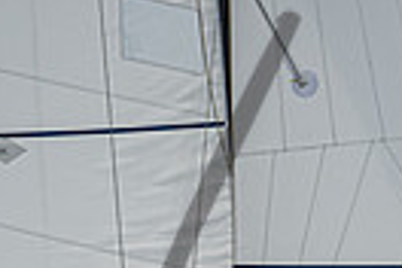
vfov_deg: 0.7
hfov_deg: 1.0
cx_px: 231
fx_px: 23392
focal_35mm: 2095
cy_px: 417
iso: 320
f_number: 8
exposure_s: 1/2500
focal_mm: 400
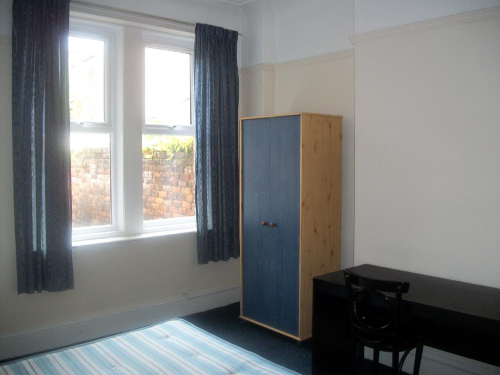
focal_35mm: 32
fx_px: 462
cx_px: 250
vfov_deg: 44.2
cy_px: 188
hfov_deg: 56.8
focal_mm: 5.7
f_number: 2.9
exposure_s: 1/30
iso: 160
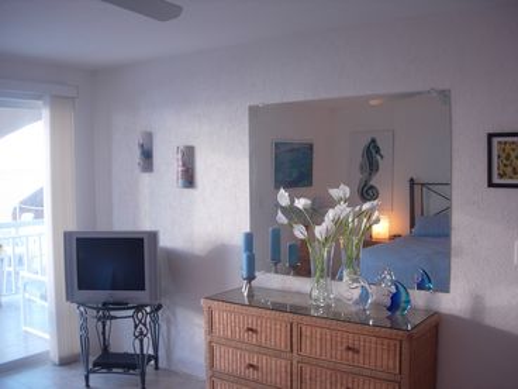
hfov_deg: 49.0
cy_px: 194
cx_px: 259
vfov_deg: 37.7
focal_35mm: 38
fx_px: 569
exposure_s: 1/43.9
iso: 64
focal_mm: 7.8
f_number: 2.8
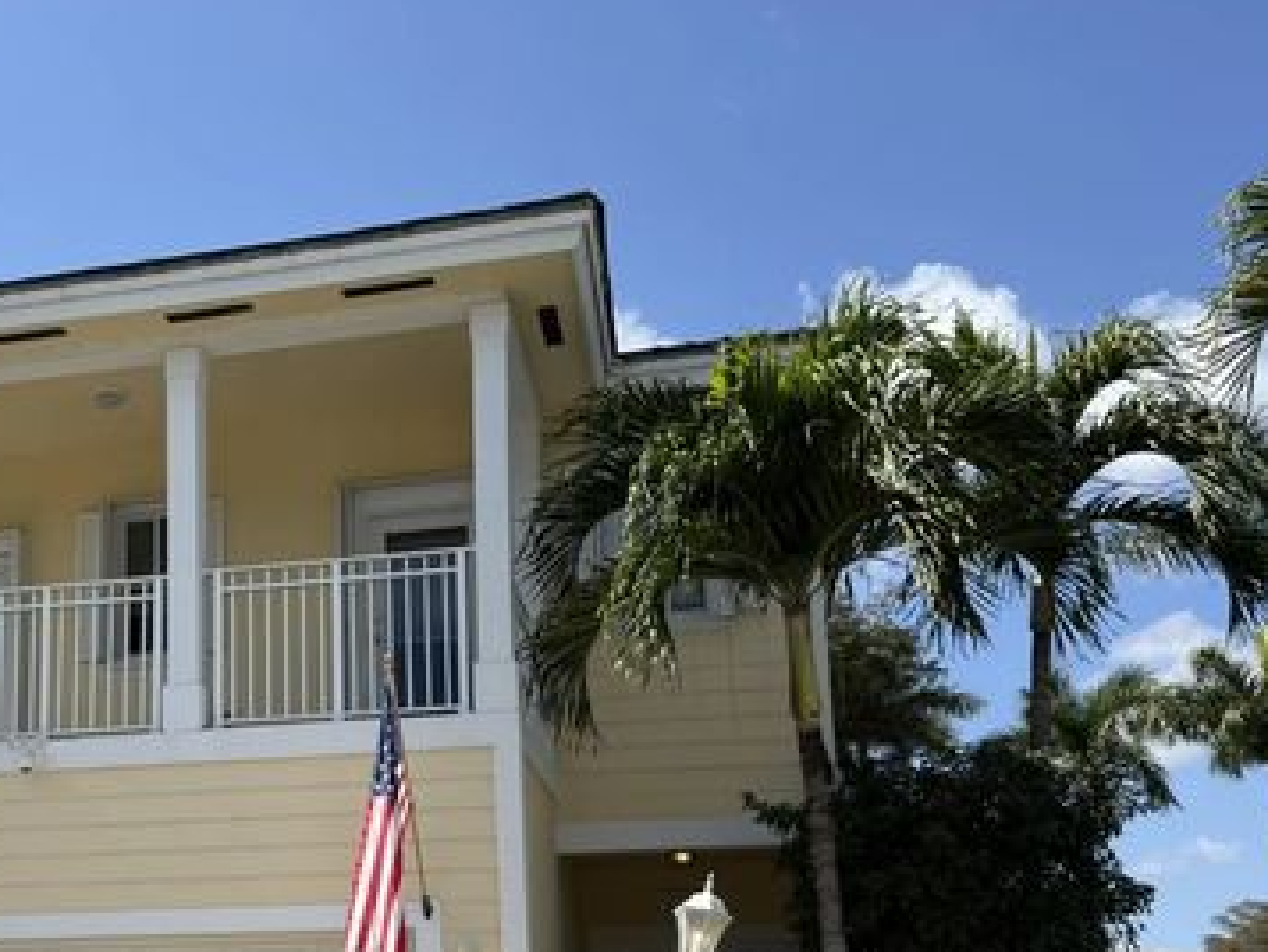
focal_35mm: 43
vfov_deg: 32.8
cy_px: 750
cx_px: 231
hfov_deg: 41.7
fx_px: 1576
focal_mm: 6.76
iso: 80
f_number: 1.78
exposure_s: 1/3953
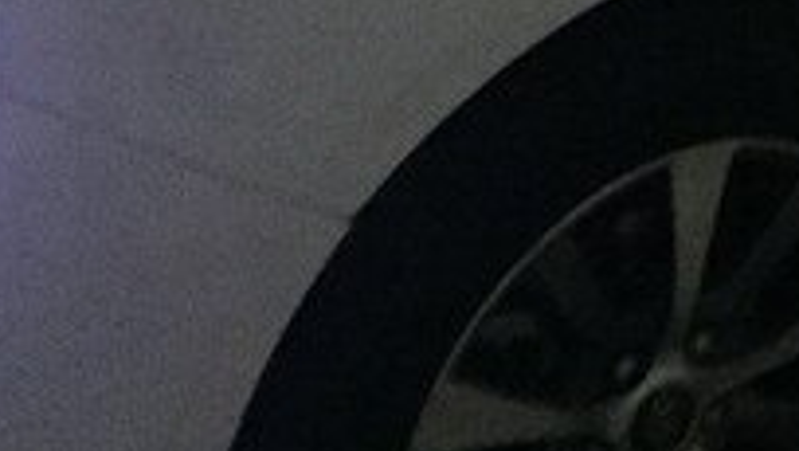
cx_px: 1022
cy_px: -433
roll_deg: -0.1
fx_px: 2162
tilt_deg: -20.9
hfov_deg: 19.4
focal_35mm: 102
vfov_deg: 10.9
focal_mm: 4.15
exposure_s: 1/17
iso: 400
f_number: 2.2
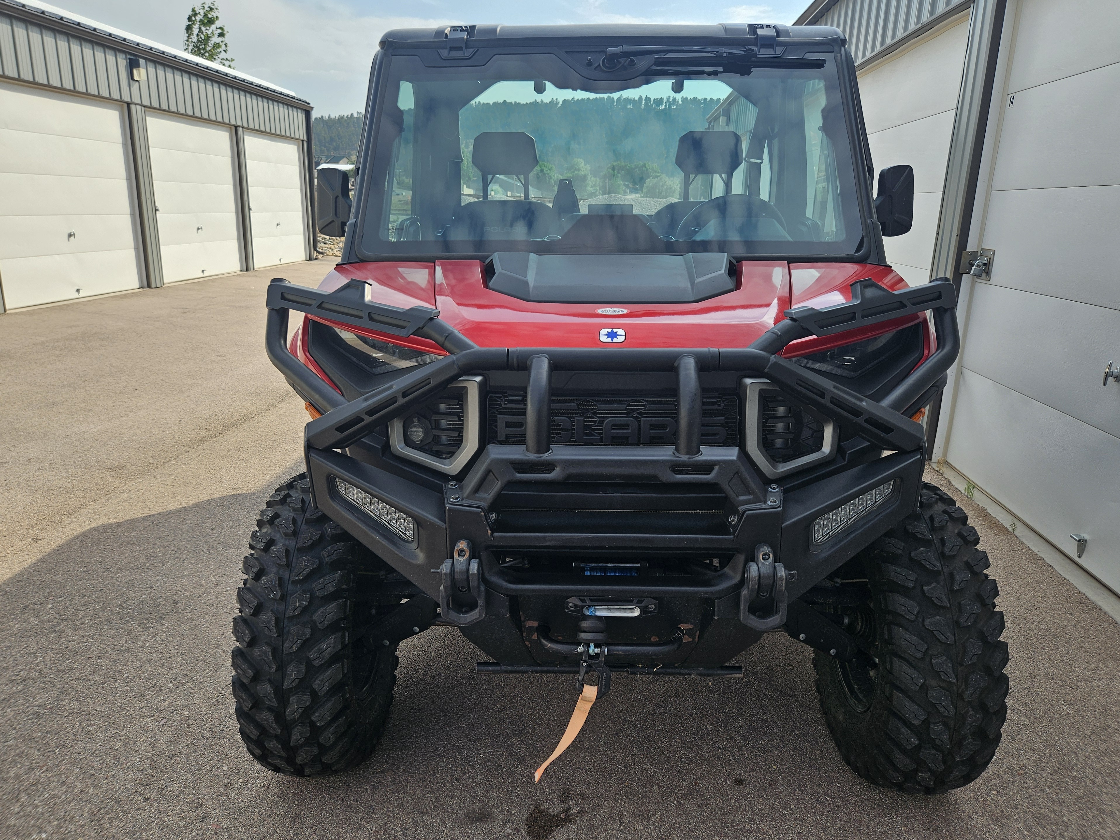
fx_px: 777
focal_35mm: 24
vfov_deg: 56.8
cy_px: 403
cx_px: 575
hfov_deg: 71.6
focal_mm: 5.4
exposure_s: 1/1215
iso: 25
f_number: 1.8
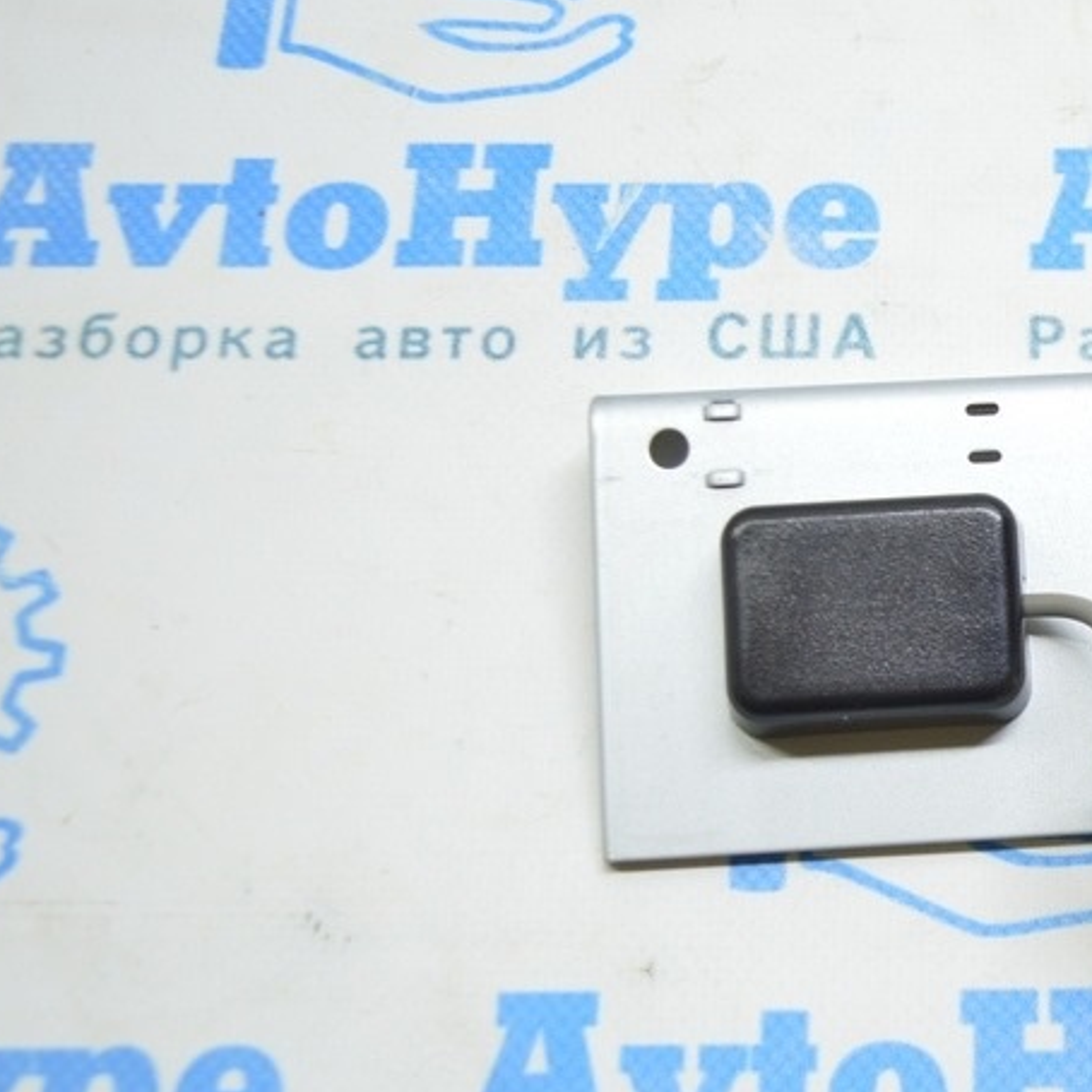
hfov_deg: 24.0
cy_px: 646
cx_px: 1082
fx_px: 2463
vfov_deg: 25.0
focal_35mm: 69
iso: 400
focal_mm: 24
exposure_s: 1/40
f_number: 4
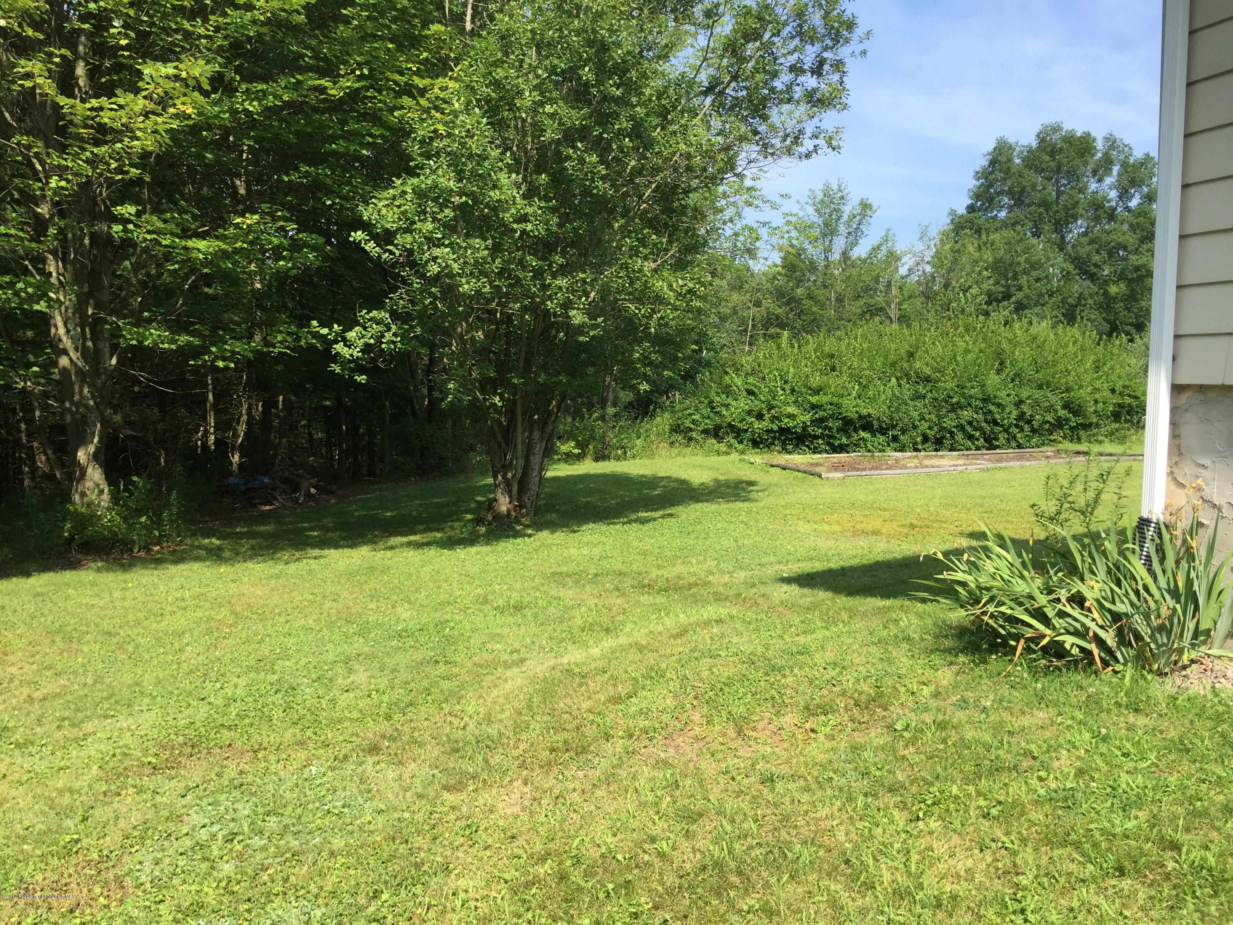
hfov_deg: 61.7
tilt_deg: -5.3
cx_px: 616
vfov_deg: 48.2
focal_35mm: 29
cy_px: 462
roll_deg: -0.5
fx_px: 1033
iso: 32
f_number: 2.2
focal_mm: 4.15
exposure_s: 1/964
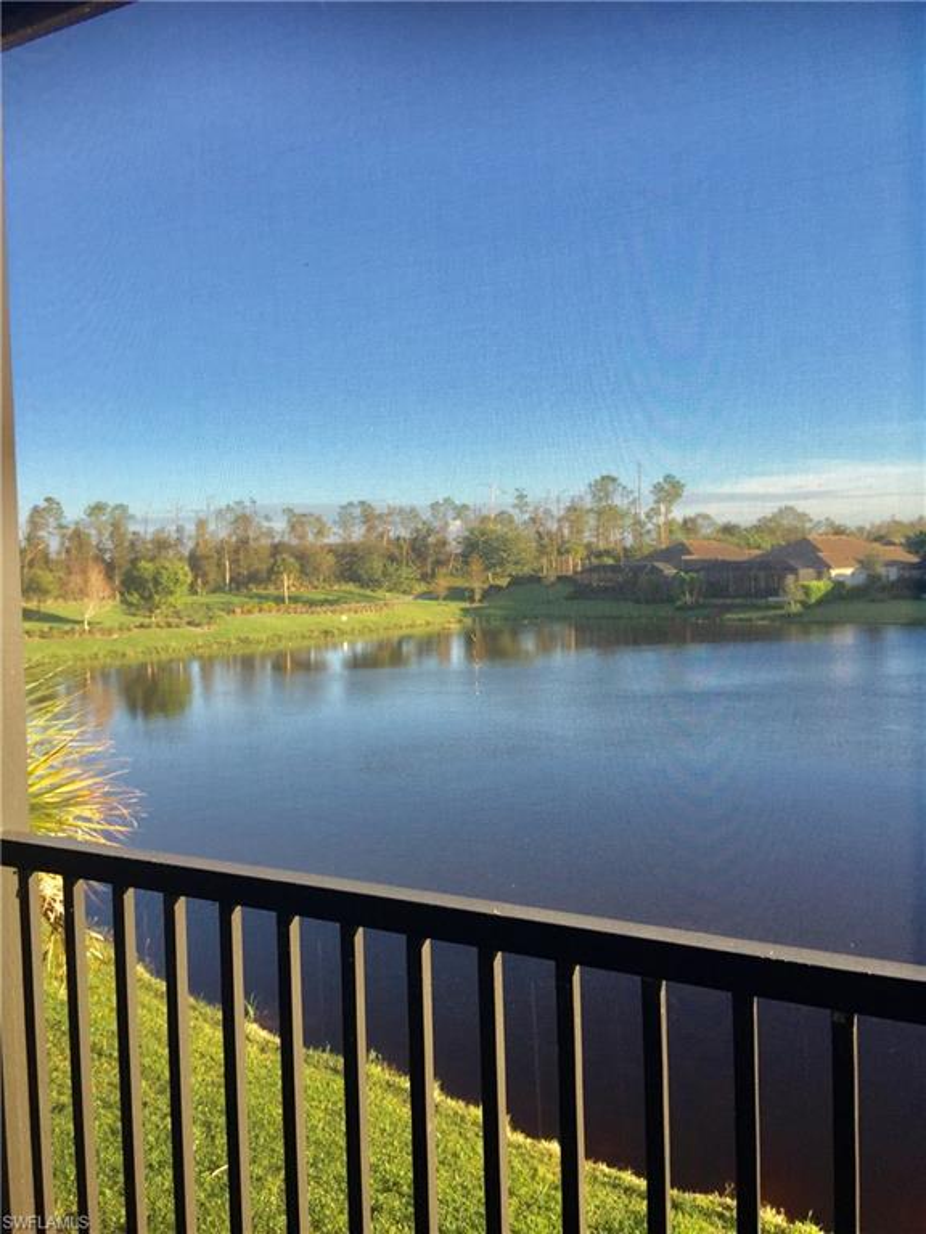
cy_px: 617
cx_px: 463
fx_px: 1034
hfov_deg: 48.2
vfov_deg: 61.7
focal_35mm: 29
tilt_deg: -2.9
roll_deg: +0.5
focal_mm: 4.15
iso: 32
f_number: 2.2
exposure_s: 1/542
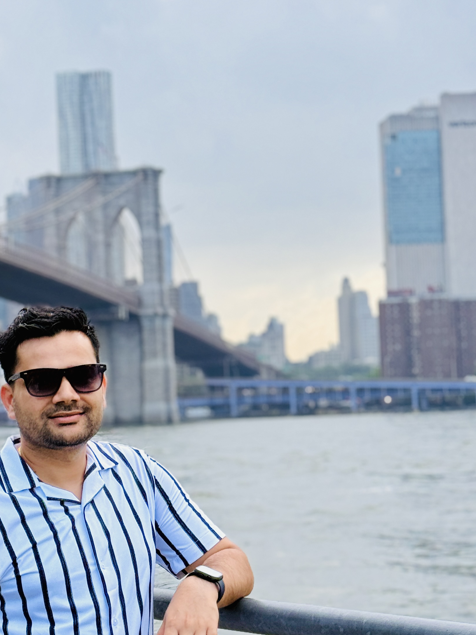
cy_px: 360
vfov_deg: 22.0
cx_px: 65
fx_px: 1632
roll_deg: +2.4
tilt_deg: +3.9
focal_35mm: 89
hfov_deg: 16.4
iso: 64
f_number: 1.78
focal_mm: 6.76
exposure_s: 1/1513
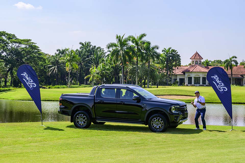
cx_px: 122
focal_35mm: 70
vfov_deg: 19.5
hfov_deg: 28.8
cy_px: 82
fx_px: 476
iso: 250
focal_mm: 70
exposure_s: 1/500
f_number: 9
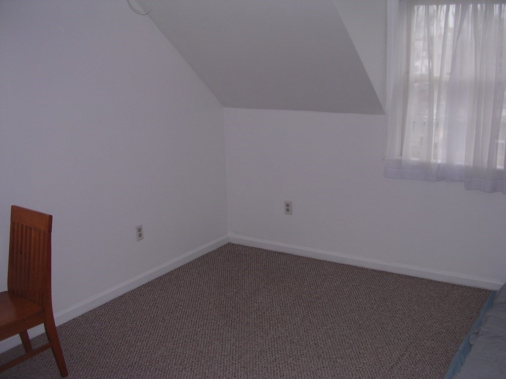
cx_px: 253
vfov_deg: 37.7
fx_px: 555
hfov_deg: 49.0
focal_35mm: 38
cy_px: 190
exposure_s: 1/60.1
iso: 100
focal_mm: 5.8
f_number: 2.8
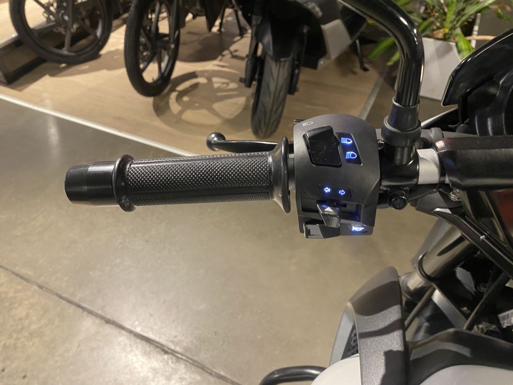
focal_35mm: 26
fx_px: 385
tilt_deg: -47.0
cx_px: 256
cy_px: 192
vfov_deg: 53.1
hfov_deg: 67.3
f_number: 1.8
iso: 200
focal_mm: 4.25
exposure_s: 1/50
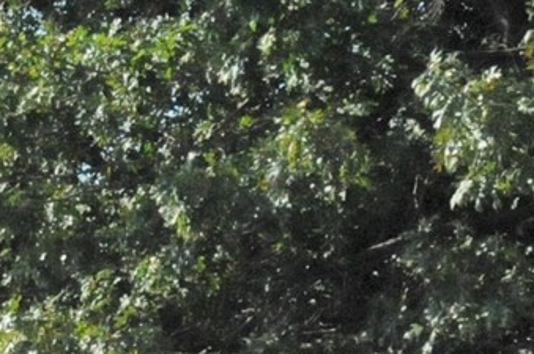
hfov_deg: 8.3
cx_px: -696
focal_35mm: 231
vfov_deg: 5.9
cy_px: 227
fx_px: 3422
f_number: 10
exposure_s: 1/2000
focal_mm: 24
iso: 1600
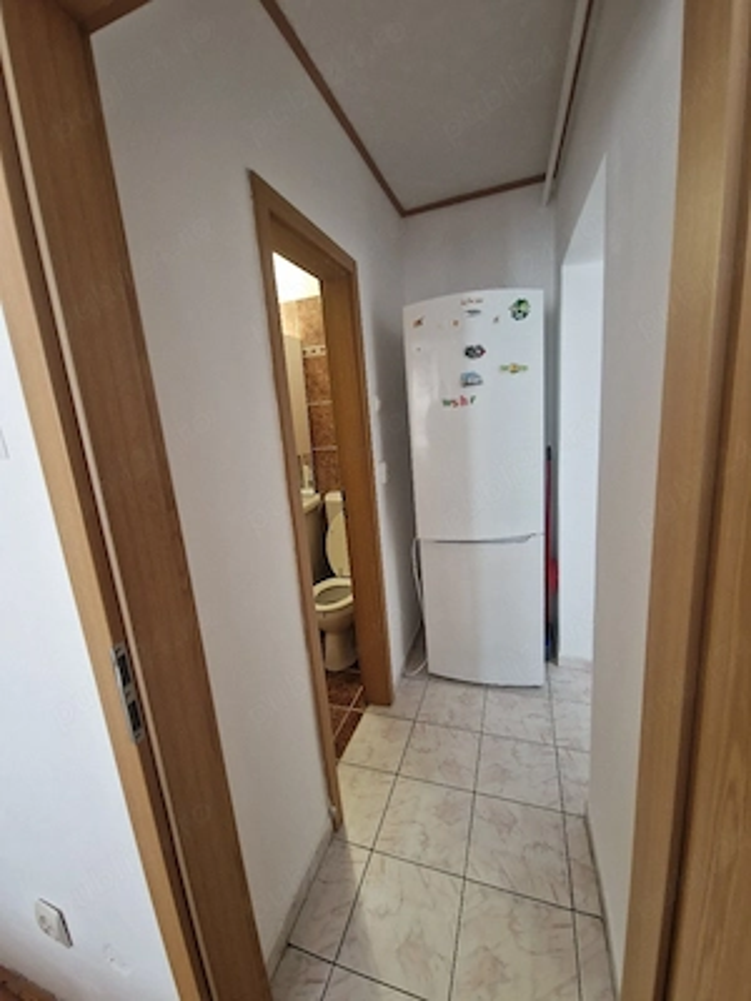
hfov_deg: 89.9
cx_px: 376
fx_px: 376
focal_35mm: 13
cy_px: 500
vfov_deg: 106.2
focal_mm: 2.2
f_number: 2.2
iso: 400
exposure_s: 1/33
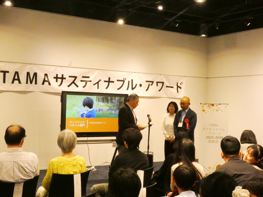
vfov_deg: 27.5
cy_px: 98
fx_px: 403
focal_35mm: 53
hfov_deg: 36.2
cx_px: 132
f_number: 8
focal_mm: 9.5
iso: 1000
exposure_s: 1/80
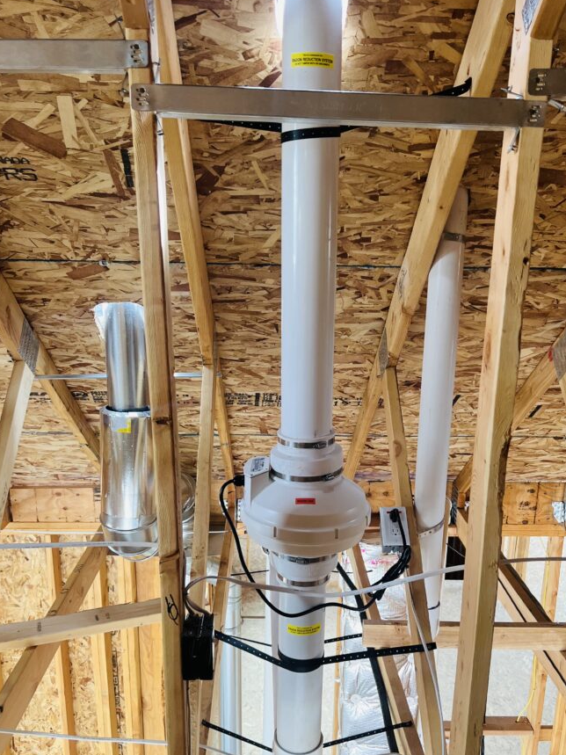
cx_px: 291
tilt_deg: -15.4
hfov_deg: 45.4
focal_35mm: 31
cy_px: 437
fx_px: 676
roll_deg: +0.4
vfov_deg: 58.1
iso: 125
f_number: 1.5
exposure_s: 1/121
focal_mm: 5.7
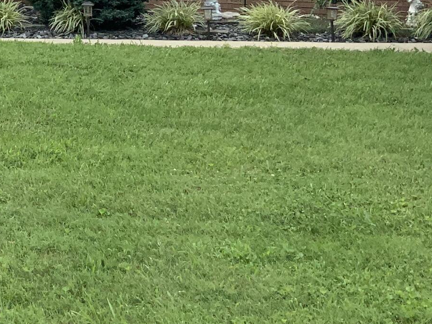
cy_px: -118
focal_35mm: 96
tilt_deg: +5.2
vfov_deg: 14.6
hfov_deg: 18.9
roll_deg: -2.4
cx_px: -137
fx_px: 1198
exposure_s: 1/1534
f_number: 1.8
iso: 16
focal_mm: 3
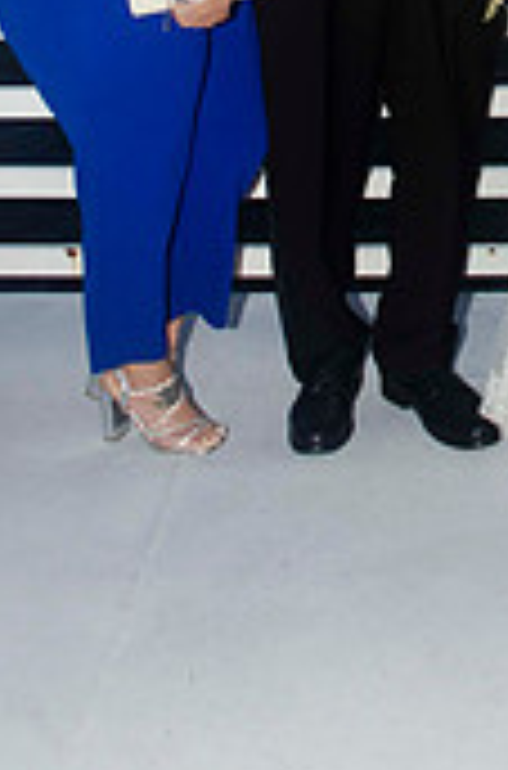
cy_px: -203
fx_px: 1682
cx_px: 553
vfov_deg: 23.1
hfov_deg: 16.7
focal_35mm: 79
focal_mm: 20
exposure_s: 1/60
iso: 400
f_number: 5.6
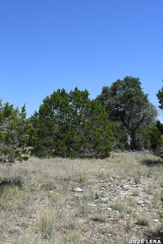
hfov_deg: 29.8
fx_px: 278
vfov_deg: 47.4
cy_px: 122
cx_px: -10
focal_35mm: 41
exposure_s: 1/8000
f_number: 8
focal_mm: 18
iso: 2000
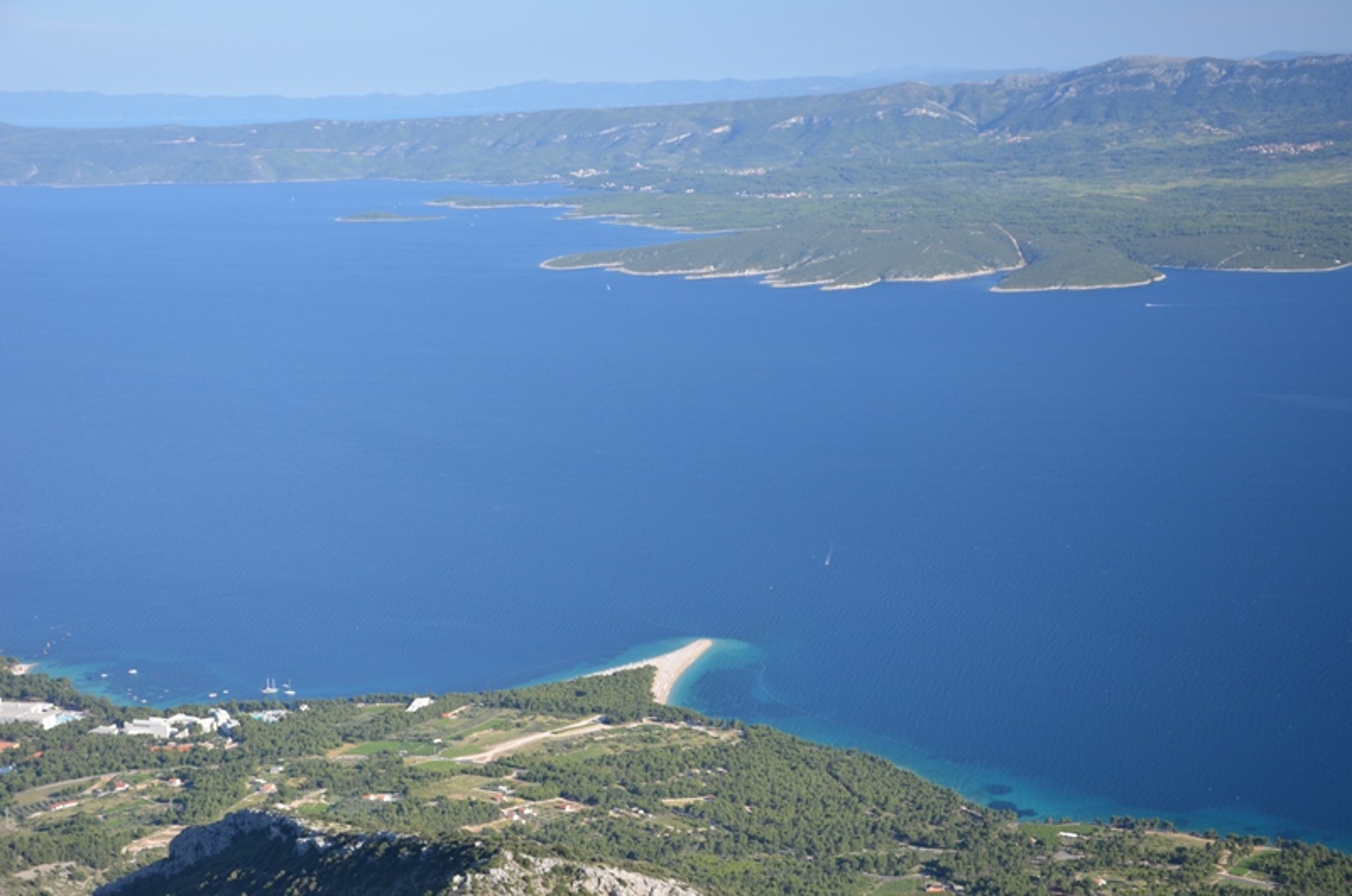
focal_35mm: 60
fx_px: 2249
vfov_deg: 22.5
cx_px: 676
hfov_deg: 33.5
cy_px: 448
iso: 200
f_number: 6.3
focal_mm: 40
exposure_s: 1/160
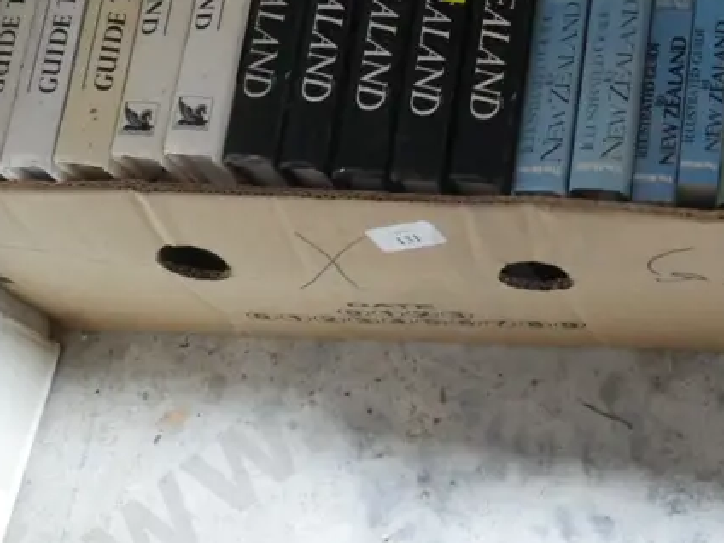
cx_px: 702
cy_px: 118
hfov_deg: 21.8
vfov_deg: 16.9
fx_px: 1820
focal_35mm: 87
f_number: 4
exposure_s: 1/60
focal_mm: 18
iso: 2500
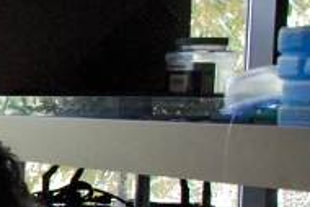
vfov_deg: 9.8
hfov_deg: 12.7
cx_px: -331
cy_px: 200
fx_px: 1198
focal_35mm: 139
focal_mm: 22
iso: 1600
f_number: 8
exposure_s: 1/60
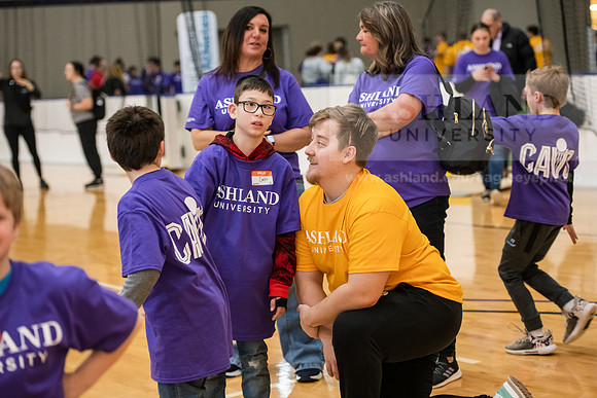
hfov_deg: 23.9
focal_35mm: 85
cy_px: 199
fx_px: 1410
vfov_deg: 16.1
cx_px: 298
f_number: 3.5
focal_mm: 85
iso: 3200
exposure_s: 1/200
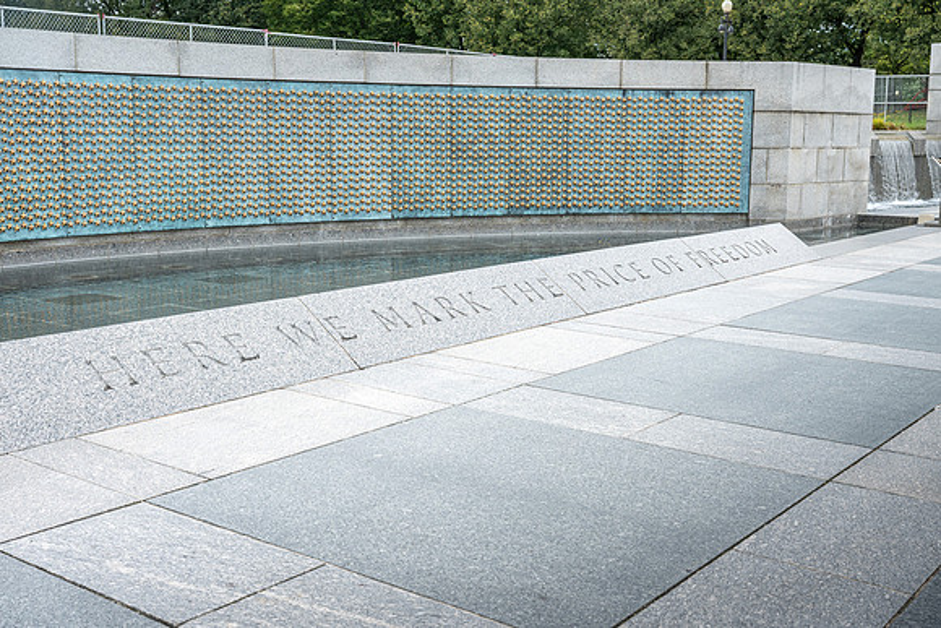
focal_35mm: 41
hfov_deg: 47.4
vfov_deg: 32.6
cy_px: 314
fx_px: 1072
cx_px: 470
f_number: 7.1
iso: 640
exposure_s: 1/400
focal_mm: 41
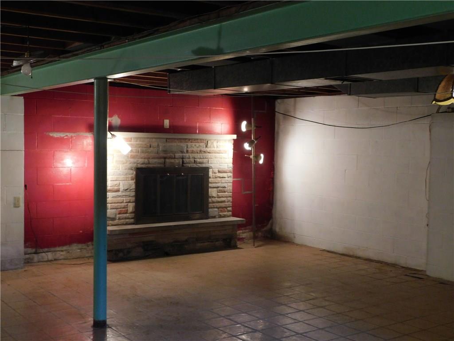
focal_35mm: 45
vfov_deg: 32.2
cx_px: 227
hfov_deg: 42.1
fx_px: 590
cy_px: 170
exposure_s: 1/13
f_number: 3.7
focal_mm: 8
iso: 400
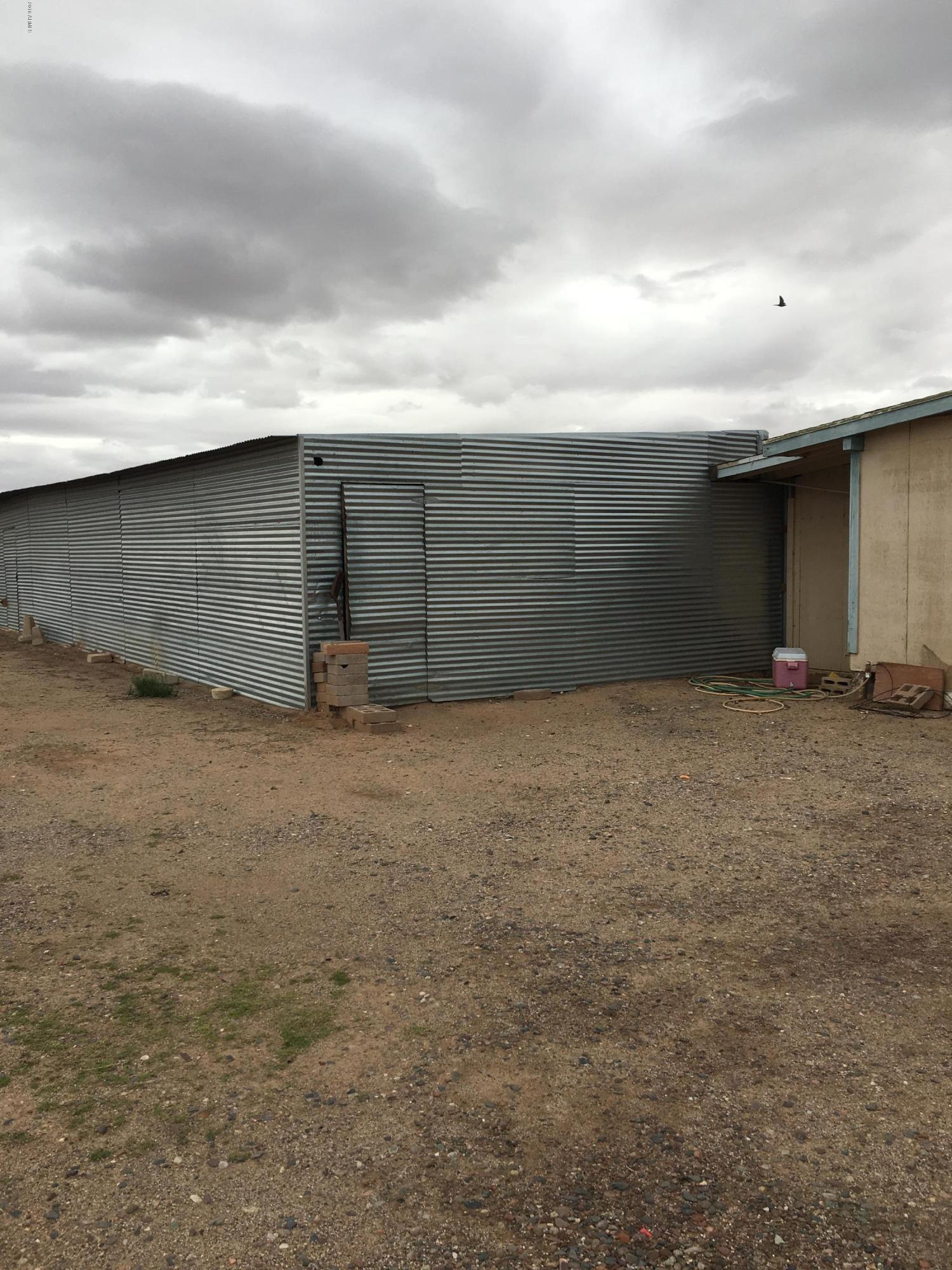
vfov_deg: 61.7
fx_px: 1063
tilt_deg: -5.2
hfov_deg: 48.2
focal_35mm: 29
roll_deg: -0.5
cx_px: 476
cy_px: 635
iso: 25
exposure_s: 1/1261
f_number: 2.2
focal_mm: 4.15
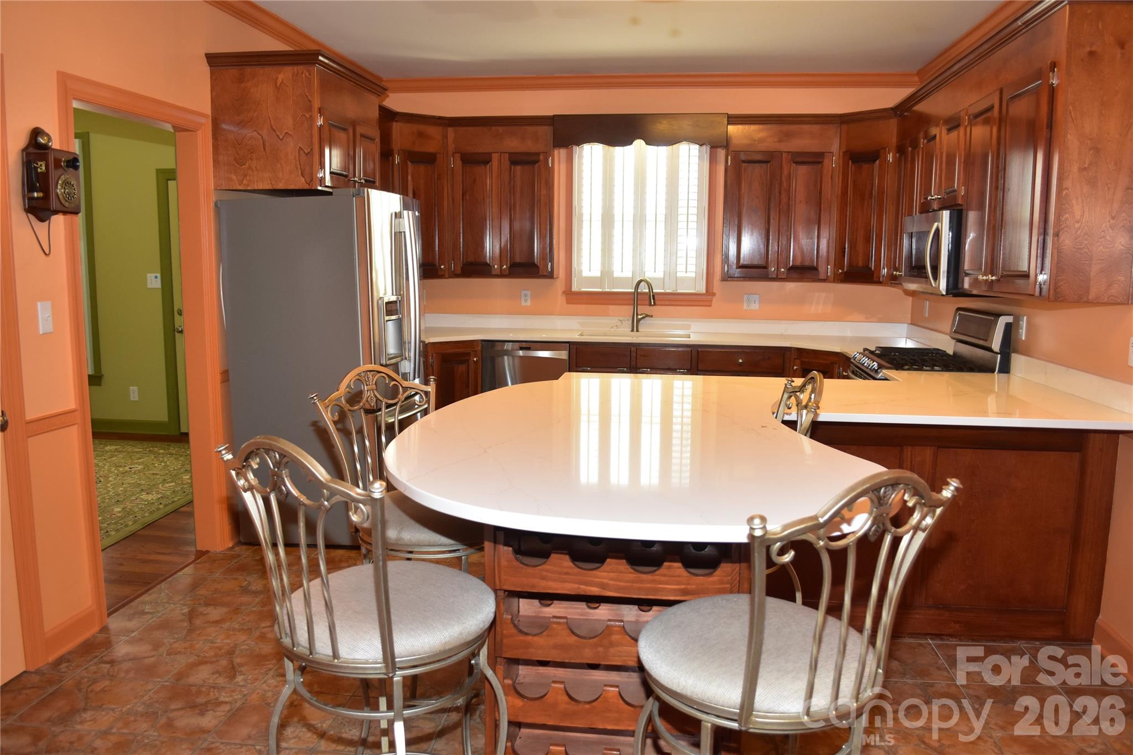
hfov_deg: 67.4
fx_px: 850
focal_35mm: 27
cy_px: 378
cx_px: 566
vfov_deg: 47.9
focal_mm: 18
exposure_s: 1/60
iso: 800
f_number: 4
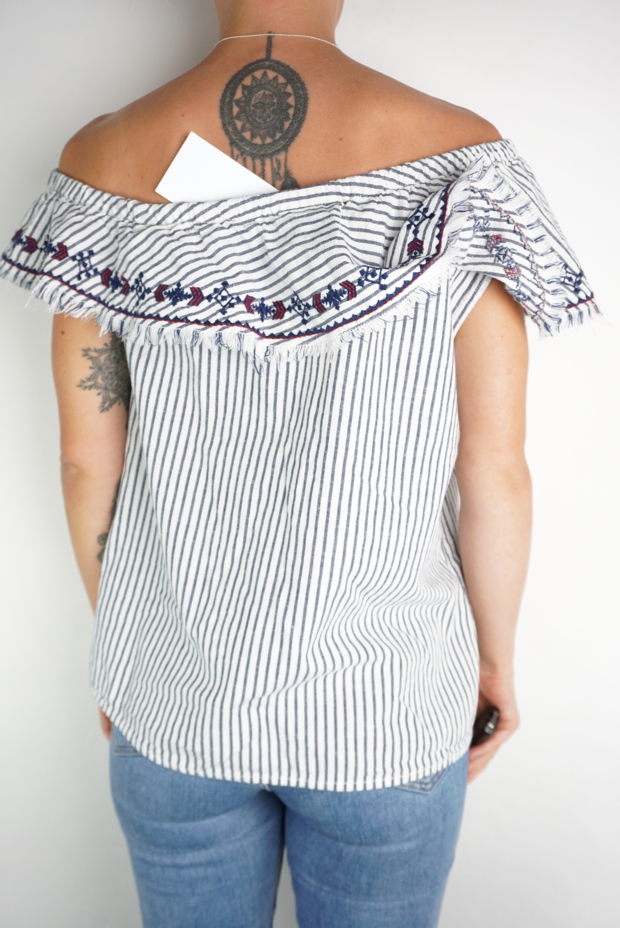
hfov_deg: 38.4
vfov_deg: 55.1
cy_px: 464
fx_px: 890
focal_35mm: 34
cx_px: 310
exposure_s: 1/200
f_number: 5
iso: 1600
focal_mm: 23
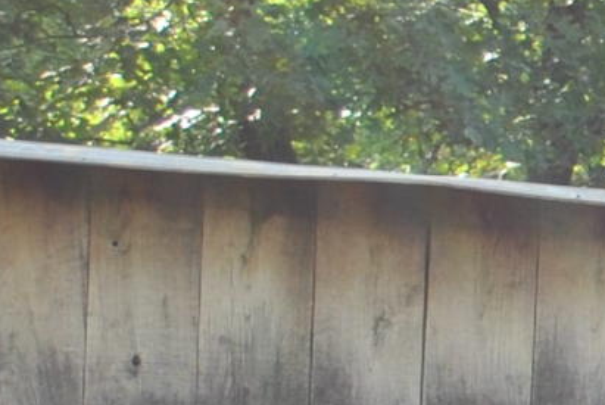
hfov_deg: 7.4
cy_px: 499
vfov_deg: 5.2
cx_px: 1348
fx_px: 4424
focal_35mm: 263
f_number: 4
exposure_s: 1/160
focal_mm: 24
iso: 100
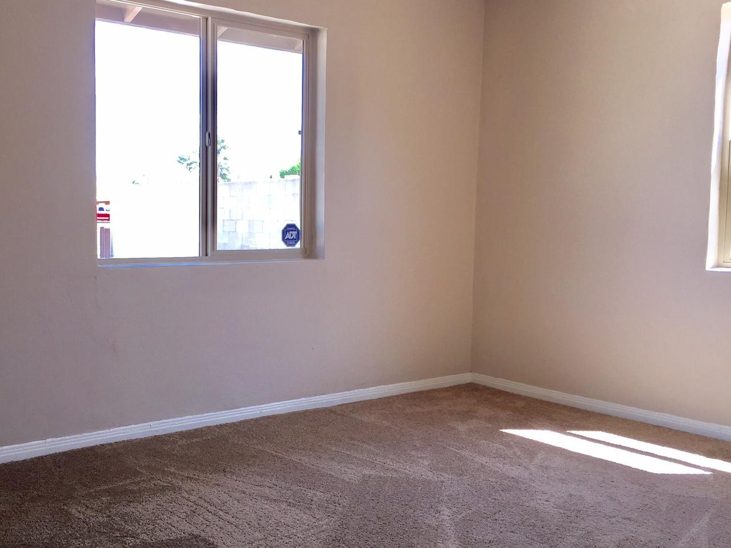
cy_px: 290
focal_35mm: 37
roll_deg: -1.0
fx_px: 781
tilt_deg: -3.5
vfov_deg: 38.6
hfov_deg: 49.6
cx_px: 265
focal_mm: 4.15
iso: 40
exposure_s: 1/120
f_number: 2.2
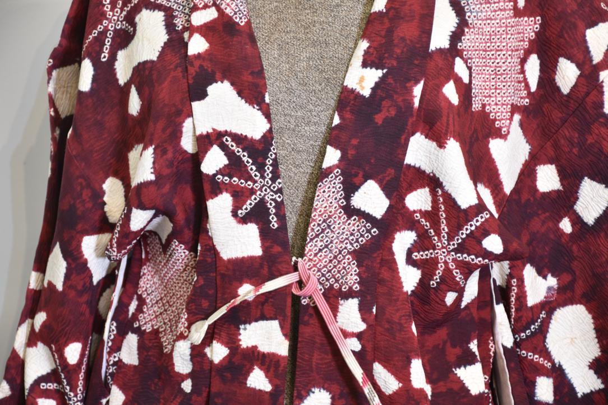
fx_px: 1672
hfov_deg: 20.6
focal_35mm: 99
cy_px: 202
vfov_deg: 13.8
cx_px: 304
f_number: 5
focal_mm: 66
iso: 400
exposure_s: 1/25
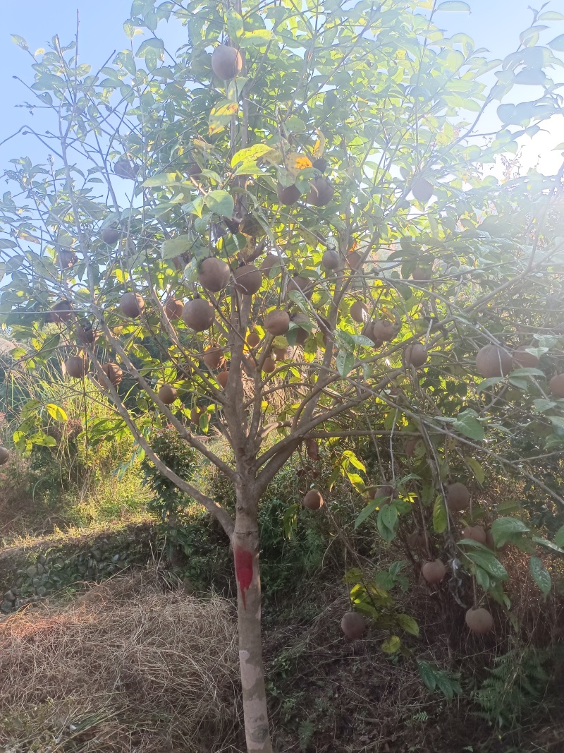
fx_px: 543
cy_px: 376
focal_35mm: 25
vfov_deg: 69.4
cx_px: 282
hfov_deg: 54.9
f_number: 1.79
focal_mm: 4.71
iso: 100
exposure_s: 1/140
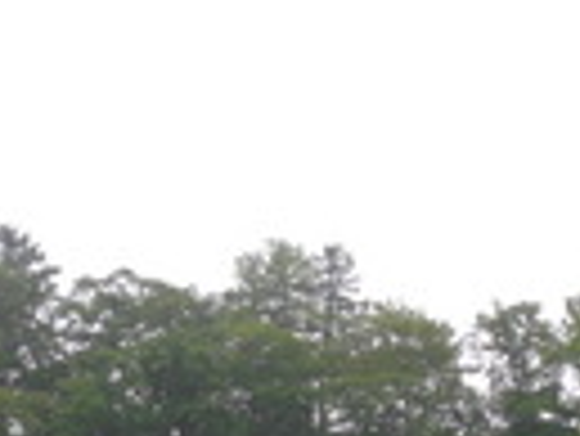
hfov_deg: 15.9
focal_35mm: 124
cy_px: 591
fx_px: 2080
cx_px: 333
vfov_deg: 11.6
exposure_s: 1/125
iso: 64
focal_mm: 6.3
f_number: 3.1
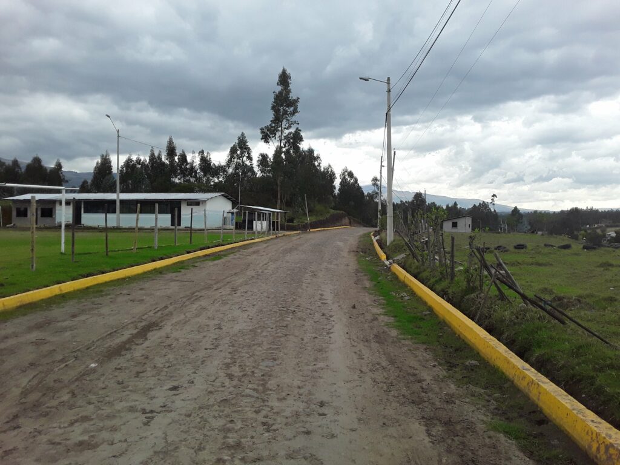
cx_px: 310
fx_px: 555
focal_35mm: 31
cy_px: 232
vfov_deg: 45.4
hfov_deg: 58.4
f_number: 2.2
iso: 40
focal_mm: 3.3
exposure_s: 1/770
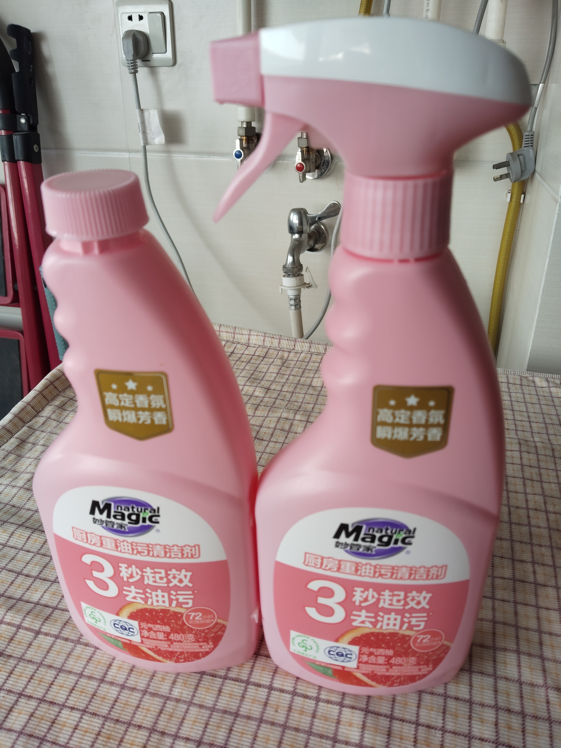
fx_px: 583
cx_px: 280
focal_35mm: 27
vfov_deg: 65.3
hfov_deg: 51.4
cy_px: 374
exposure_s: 1/100
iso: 481
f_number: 1.8
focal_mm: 4.05
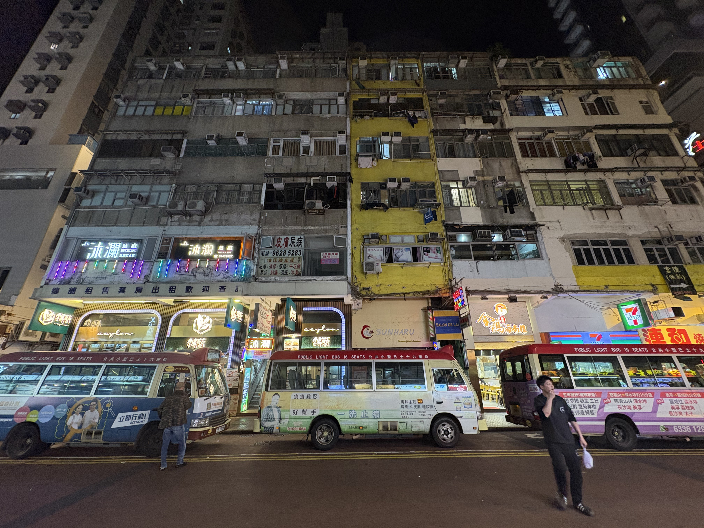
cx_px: 352
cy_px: 264
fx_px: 285
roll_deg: +0.8
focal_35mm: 14
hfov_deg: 102.1
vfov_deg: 85.7
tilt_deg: +21.4
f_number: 2.2
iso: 400
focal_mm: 2.22
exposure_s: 1/50
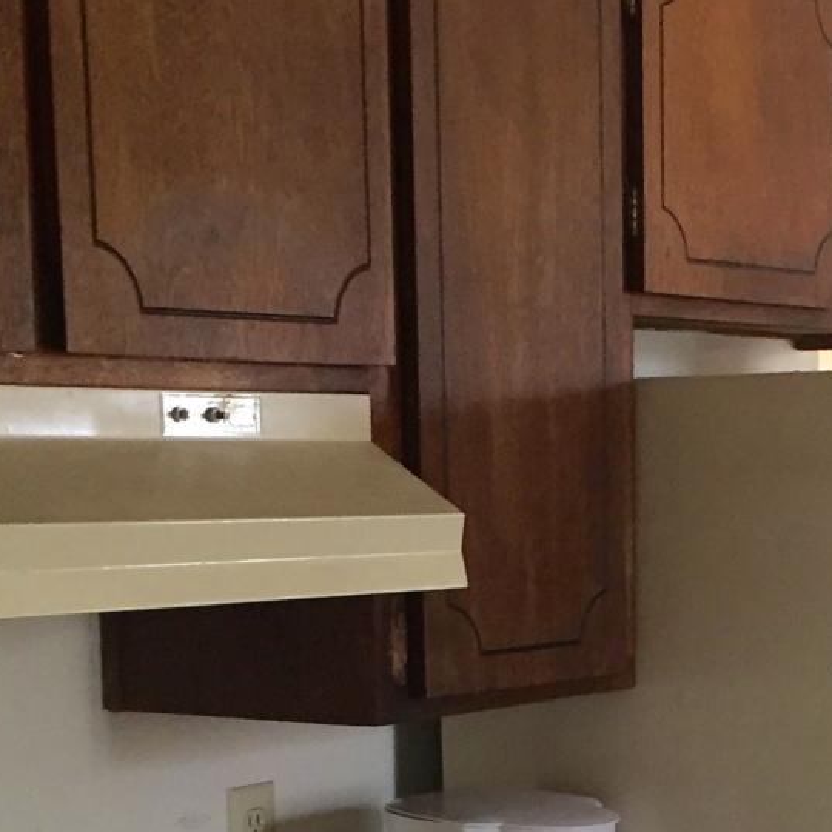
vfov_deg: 17.7
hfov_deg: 18.2
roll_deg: +0.4
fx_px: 2583
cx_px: 652
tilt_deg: -9.1
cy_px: 897
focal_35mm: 95
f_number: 2.2
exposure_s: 1/30
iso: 125
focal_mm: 4.15
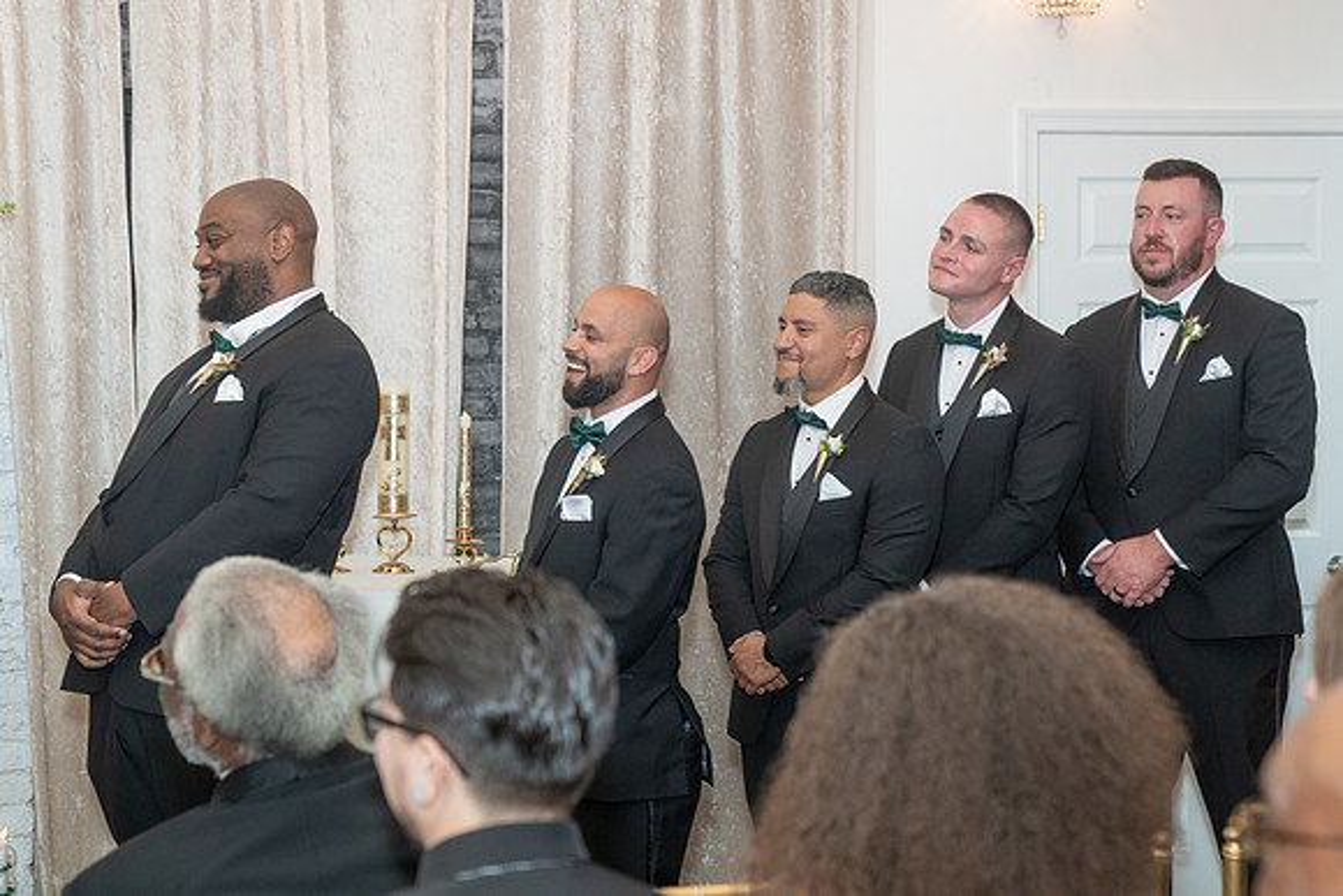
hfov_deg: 27.0
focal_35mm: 75
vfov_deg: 18.2
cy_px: 425
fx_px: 2796
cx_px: 670
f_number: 4
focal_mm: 70
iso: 2000
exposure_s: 1/250
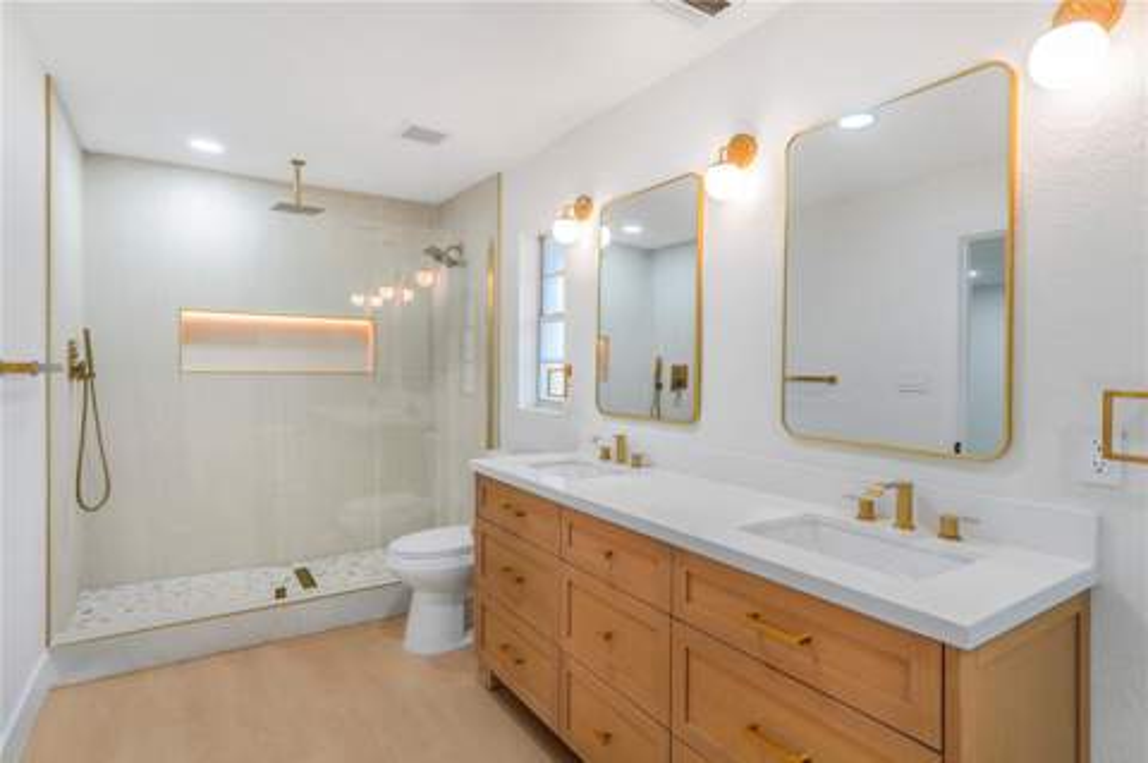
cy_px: 382
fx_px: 573
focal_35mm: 18
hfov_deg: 90.1
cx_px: 574
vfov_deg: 67.3
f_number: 3.5
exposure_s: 1/100
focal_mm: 12
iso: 320
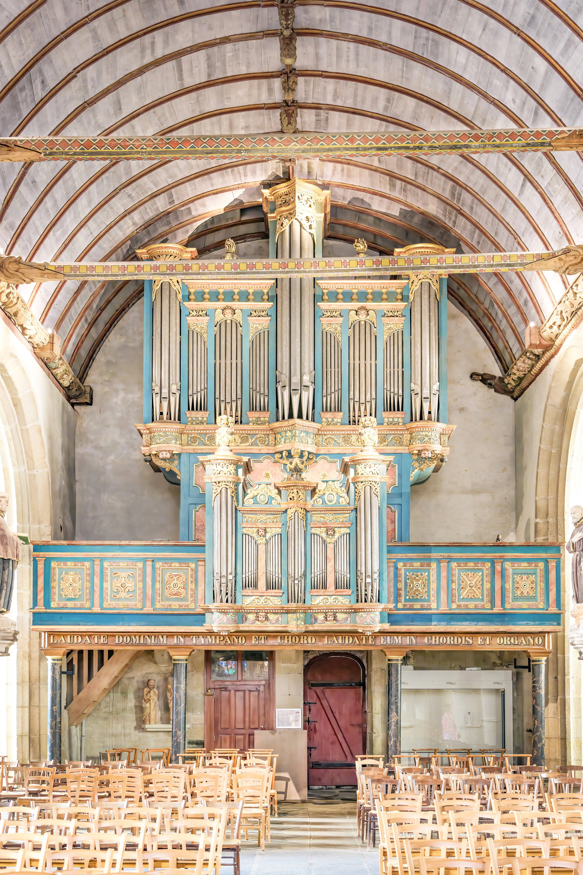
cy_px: 438
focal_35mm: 46
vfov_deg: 42.7
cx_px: 292
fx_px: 1117
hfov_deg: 29.2
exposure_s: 1/15
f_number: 5.6
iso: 1250
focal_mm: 46
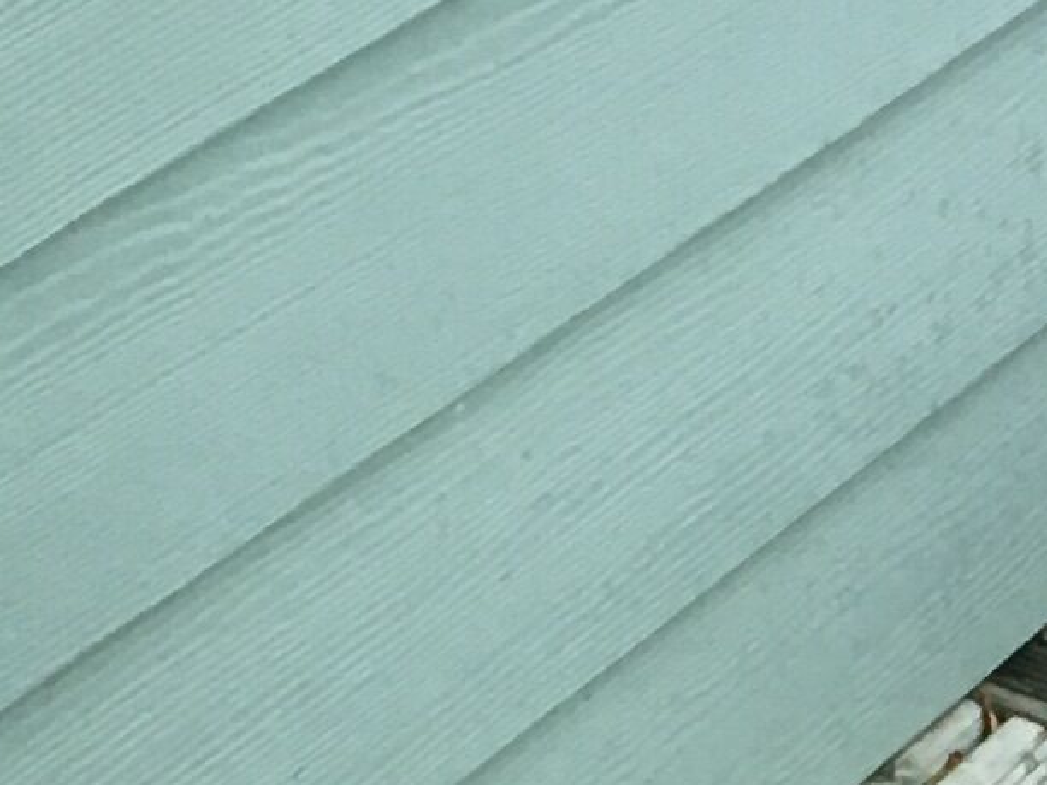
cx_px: 1807
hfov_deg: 9.9
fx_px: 5777
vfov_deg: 7.1
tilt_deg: -42.5
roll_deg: -10.7
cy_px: 2172
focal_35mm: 191
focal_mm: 4.15
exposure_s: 1/33
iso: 125
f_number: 2.2
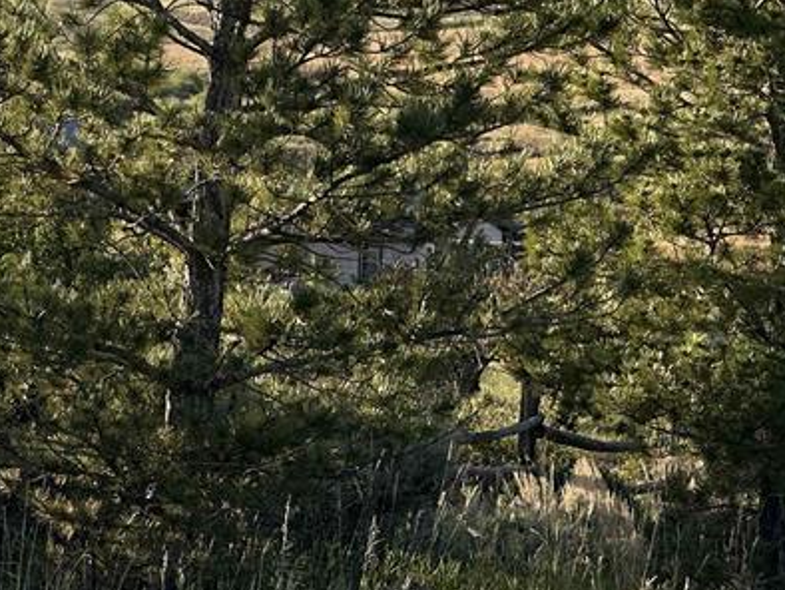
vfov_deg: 7.4
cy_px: -130
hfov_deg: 9.7
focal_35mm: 200
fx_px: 4538
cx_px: -169
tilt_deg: +1.4
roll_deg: -2.0
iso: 32
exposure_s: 1/619
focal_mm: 9
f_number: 2.8
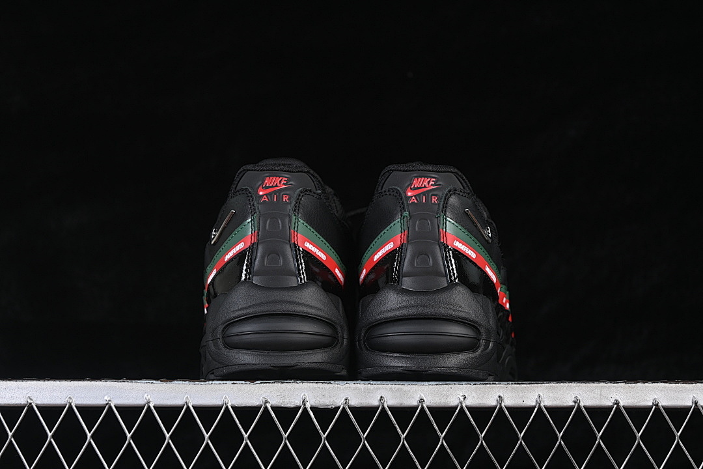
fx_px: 1464
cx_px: 352
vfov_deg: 18.2
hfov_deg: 27.0
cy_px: 234
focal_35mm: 75
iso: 160
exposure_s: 1/60
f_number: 6.3
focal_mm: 50
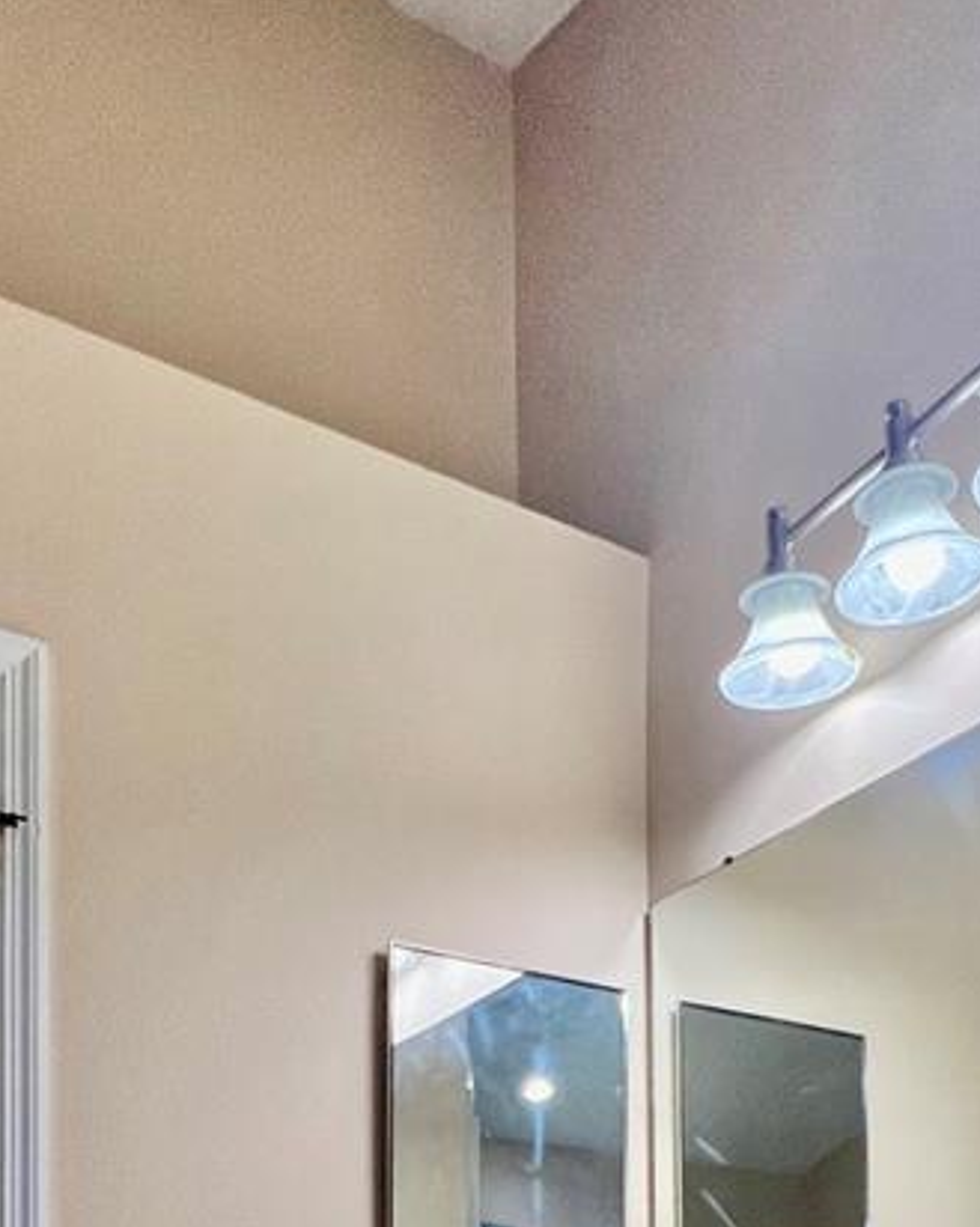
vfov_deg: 38.3
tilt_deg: +1.4
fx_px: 1343
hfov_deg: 40.0
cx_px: 575
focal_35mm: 37
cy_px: 1424
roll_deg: +0.5
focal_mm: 1.57
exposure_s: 1/120
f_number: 1.8
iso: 125
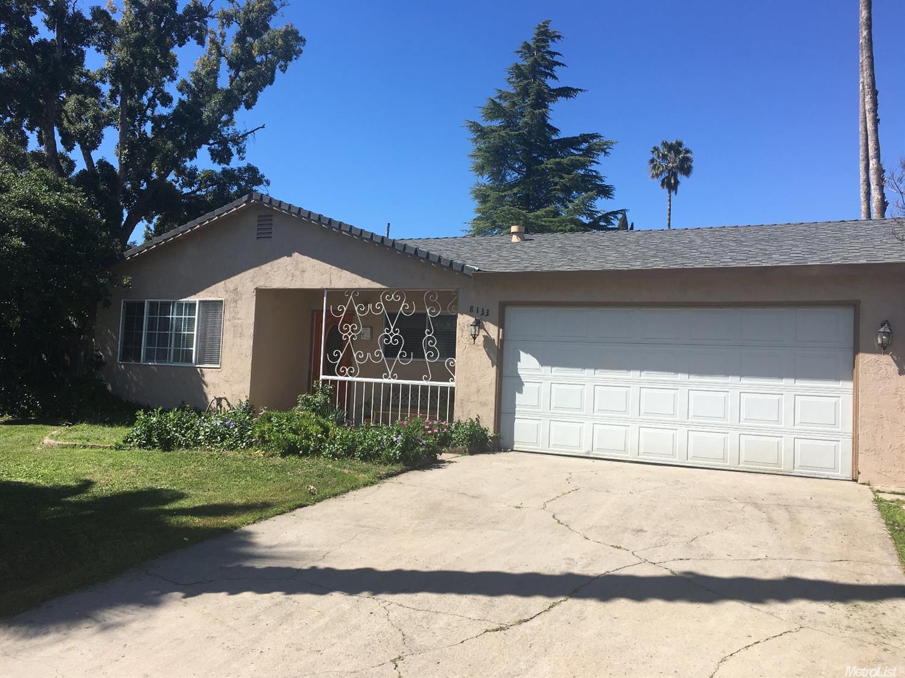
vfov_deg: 48.2
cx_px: 452
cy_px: 339
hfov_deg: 61.7
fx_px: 758
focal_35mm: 29
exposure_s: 1/1374
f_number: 2.2
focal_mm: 4.15
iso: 25
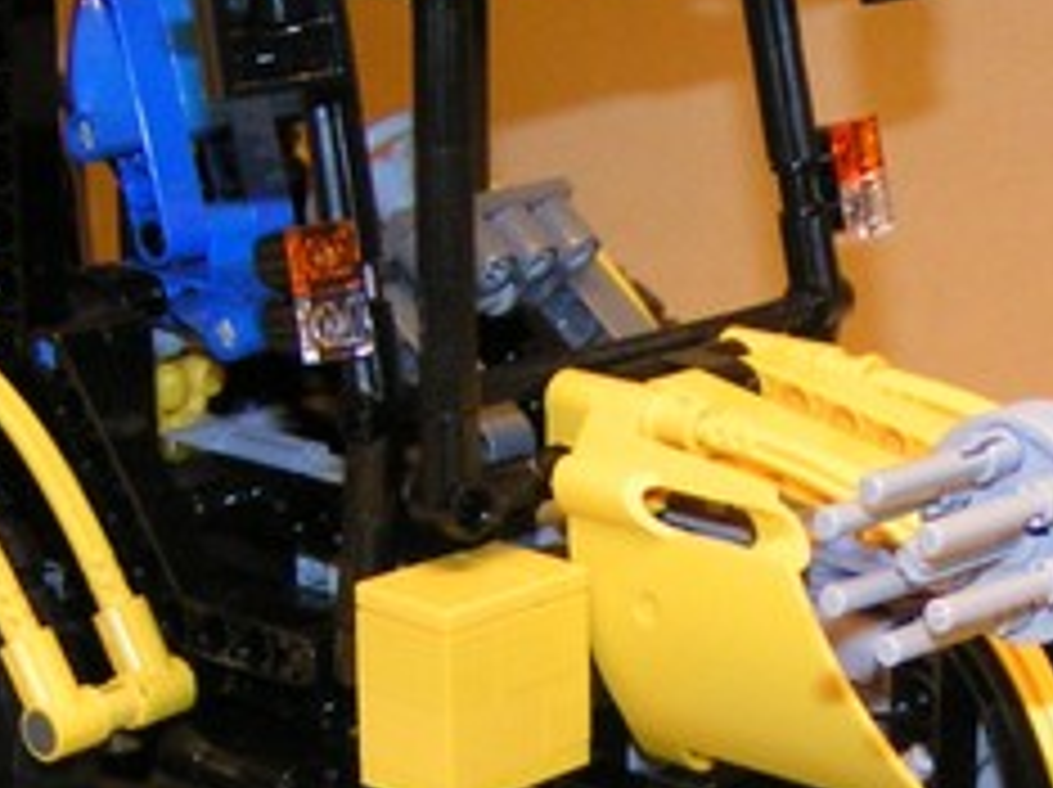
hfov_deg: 18.8
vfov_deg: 14.1
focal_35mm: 104
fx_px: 3160
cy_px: 657
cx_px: 806
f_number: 2.8
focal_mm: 5.8
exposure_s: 1/40
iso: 200
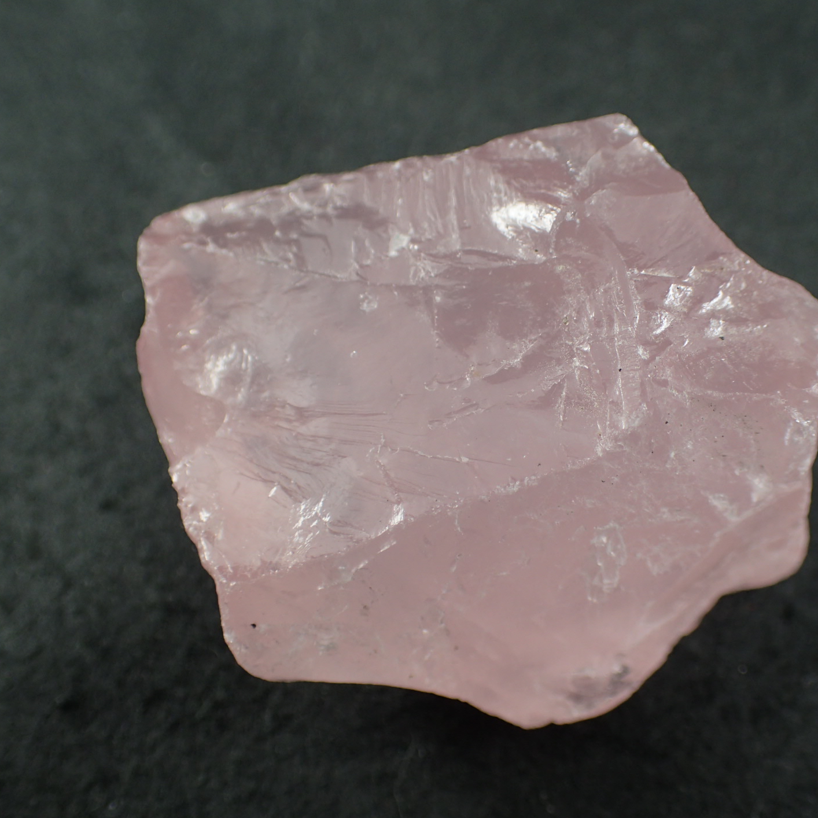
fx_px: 1123
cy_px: 404
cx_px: 501
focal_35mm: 42
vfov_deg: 40.0
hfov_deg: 39.8
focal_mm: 6.42
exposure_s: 1/125
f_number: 2.6
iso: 125
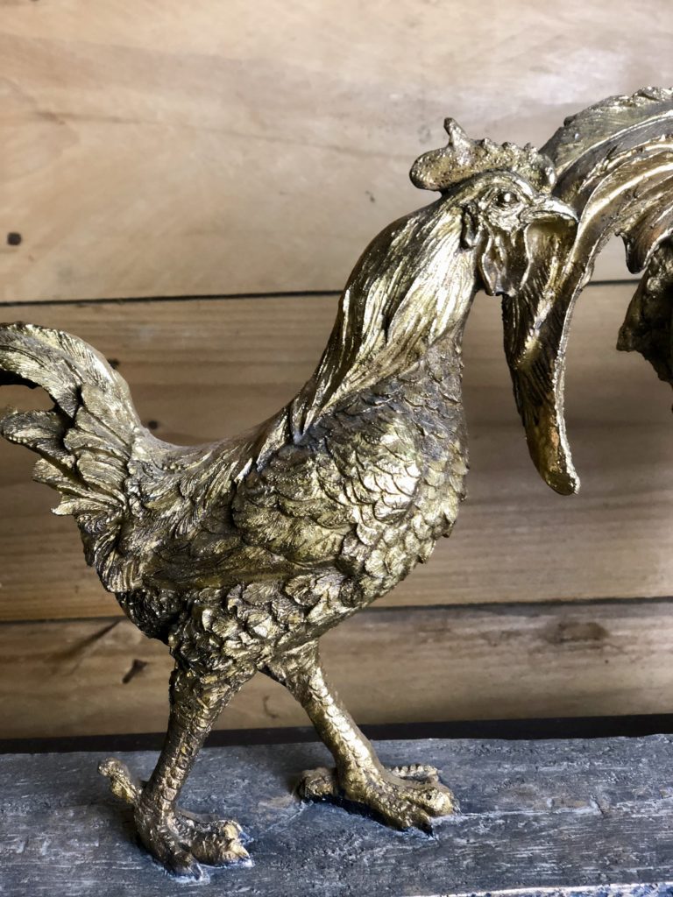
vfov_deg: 36.8
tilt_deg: -14.5
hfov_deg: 28.0
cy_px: 448
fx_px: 1348
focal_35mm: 52
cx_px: 336
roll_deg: +1.1
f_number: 2.4
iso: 100
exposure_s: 1/50
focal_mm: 6
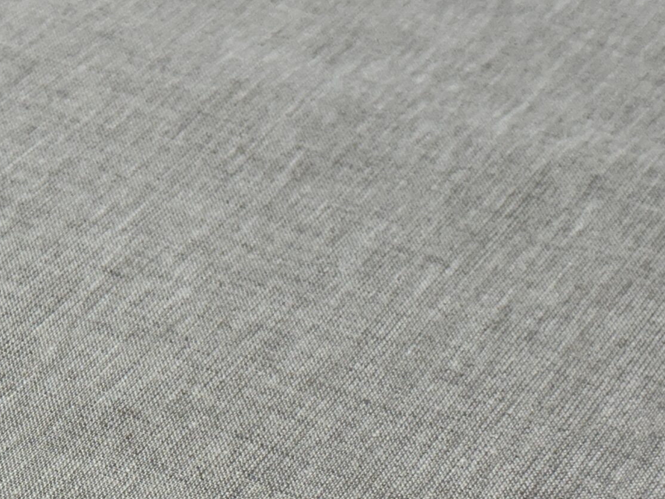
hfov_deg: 17.5
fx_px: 2113
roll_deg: -2.7
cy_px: 445
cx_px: 1
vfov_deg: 13.4
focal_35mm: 110
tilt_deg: -41.4
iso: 80
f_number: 1.78
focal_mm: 6.86
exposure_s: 1/100
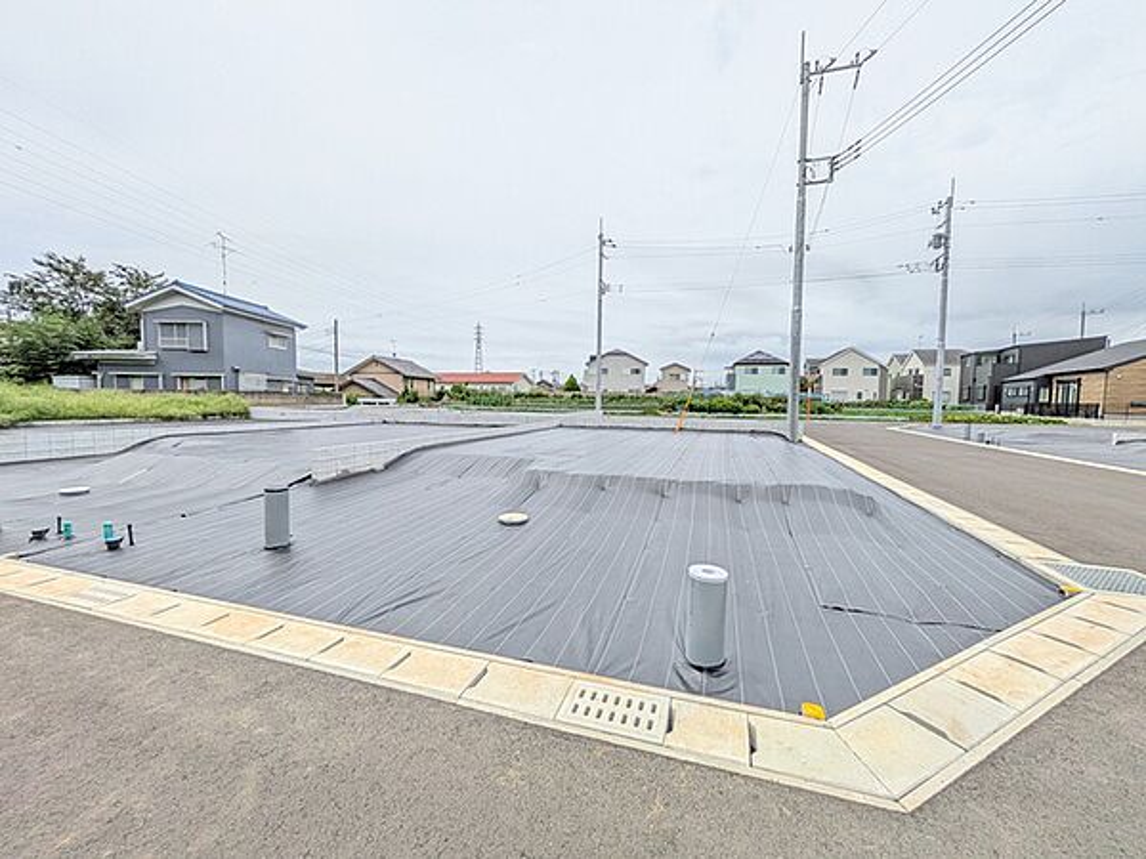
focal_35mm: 14
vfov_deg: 85.7
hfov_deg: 102.1
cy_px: 430
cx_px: 573
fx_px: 463
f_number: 2.2
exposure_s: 1/2188
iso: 51
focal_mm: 1.83
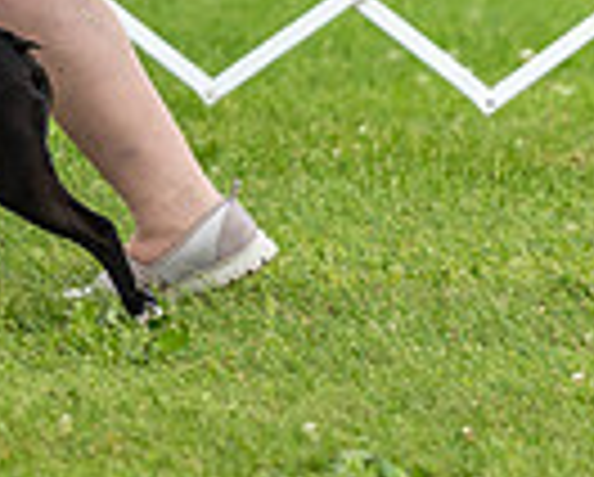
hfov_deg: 2.3
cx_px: -130
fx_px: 14472
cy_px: -218
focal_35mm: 822
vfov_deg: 1.9
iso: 320
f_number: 4
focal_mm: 200
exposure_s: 1/1000
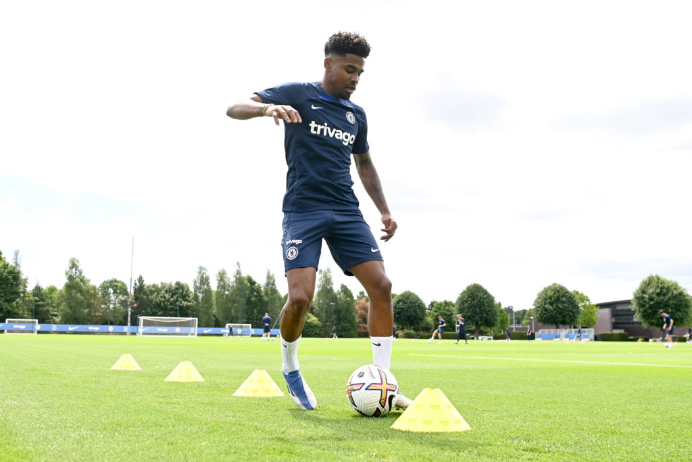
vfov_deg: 42.3
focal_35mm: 31
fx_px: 596
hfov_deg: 60.3
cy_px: 231
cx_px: 346
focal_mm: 31
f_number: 5.6
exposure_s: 1/1600
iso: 400
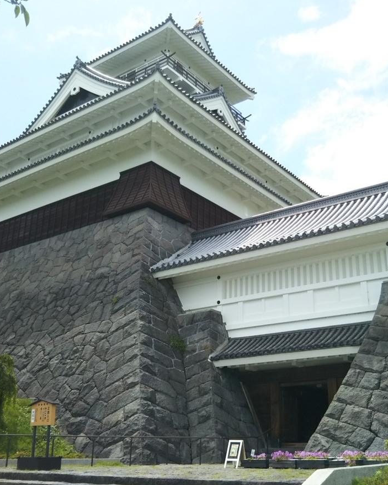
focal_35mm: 40
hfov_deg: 37.3
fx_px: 574
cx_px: 227
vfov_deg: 45.8
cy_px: 238
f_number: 2.2
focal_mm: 4
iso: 25
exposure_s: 1/781
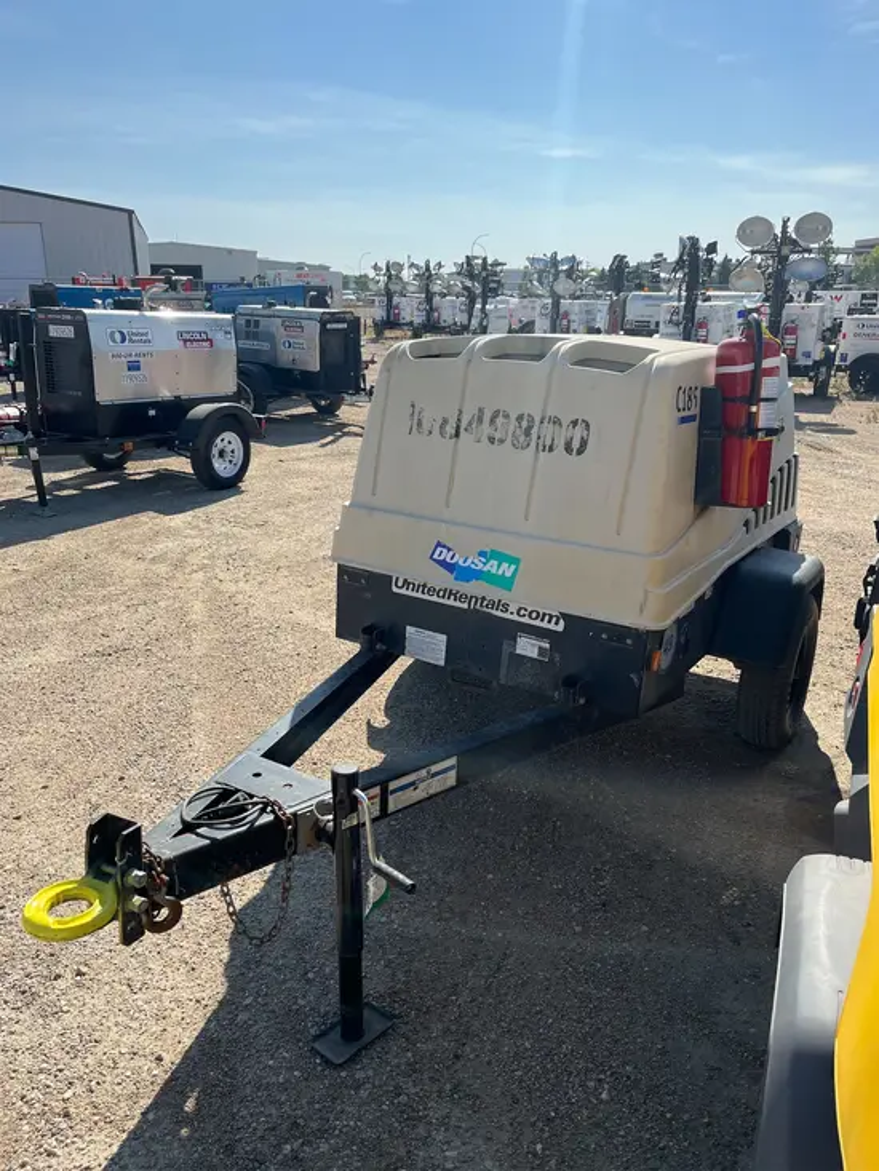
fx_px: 880
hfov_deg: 53.1
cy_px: 586
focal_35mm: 26
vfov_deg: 67.3
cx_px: 440
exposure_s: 1/3745
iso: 50
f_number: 1.6
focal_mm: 5.1
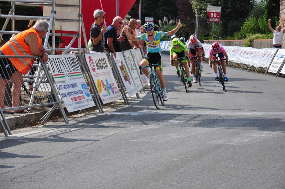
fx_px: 1091
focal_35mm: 138
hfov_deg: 14.9
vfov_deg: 9.9
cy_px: 94
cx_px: 142
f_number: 8
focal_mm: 92
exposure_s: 1/1000
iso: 400
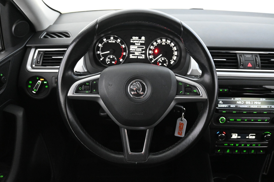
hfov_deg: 63.2
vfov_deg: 44.6
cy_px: 91
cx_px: 137
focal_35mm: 29
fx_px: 223
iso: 6400
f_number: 3.8
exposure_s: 1/30
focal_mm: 19.5
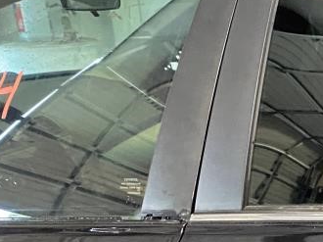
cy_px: 275
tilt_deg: -20.1
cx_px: 552
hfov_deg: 16.7
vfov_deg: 14.3
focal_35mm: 101
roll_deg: +0.5
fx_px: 942
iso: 500
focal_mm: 4.25
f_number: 1.8
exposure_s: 1/30
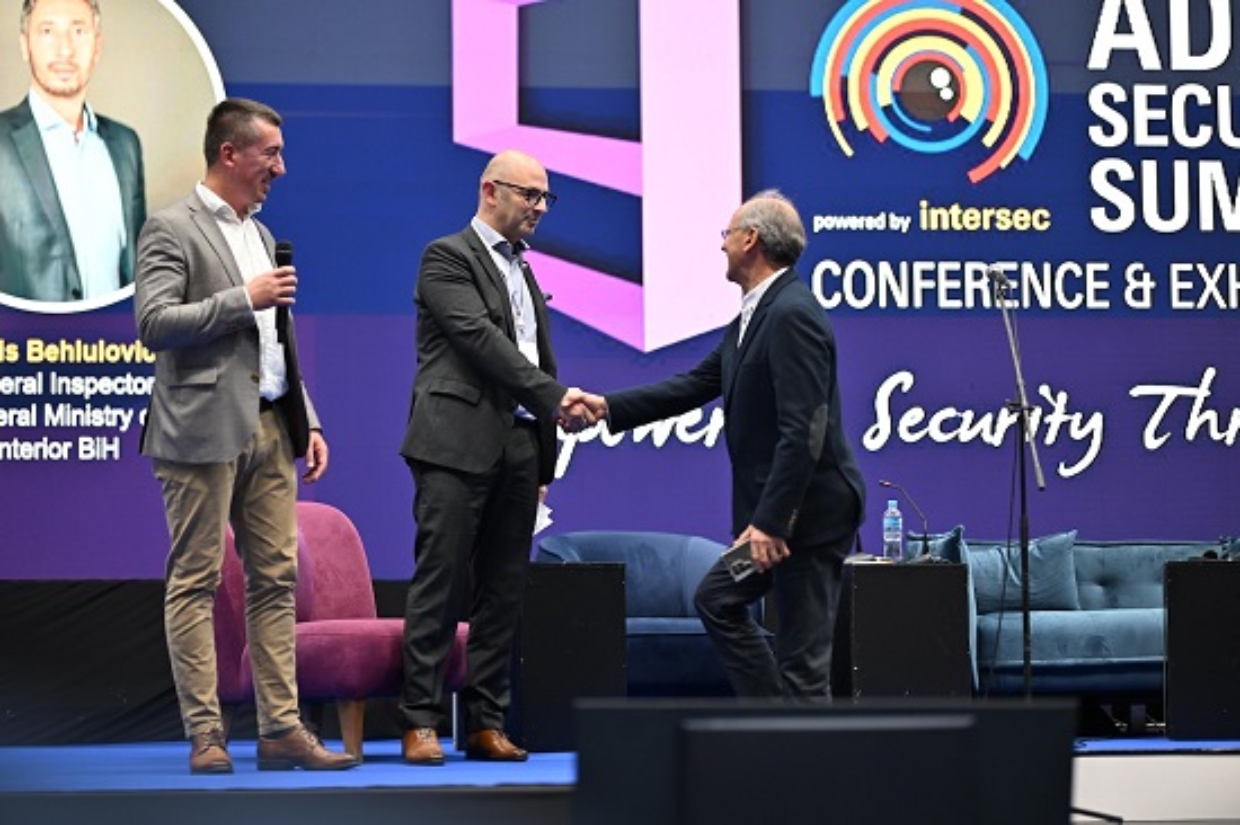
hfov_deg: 23.9
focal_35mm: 85
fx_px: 2926
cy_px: 412
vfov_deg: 16.1
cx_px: 620
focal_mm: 85
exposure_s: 1/320
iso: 500
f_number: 1.2
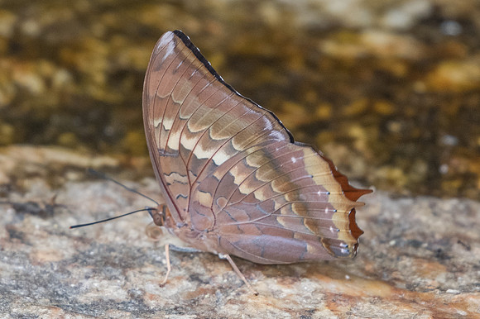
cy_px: 153
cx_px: 270
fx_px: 13530
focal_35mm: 1015
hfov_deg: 2.0
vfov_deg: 1.4
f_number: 6.3
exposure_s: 1/320
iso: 1000
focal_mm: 400
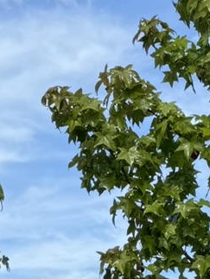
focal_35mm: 152
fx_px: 1227
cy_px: 372
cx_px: 114
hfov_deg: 9.8
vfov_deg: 12.5
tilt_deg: +7.0
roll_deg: +1.0
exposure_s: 1/2710
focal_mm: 6.76
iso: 80
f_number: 1.78
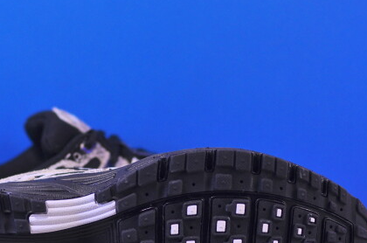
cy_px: 144
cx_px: 112
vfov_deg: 9.5
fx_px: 1454
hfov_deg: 14.3
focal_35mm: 143
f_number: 2.5
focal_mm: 50
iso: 250
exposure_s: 1/320
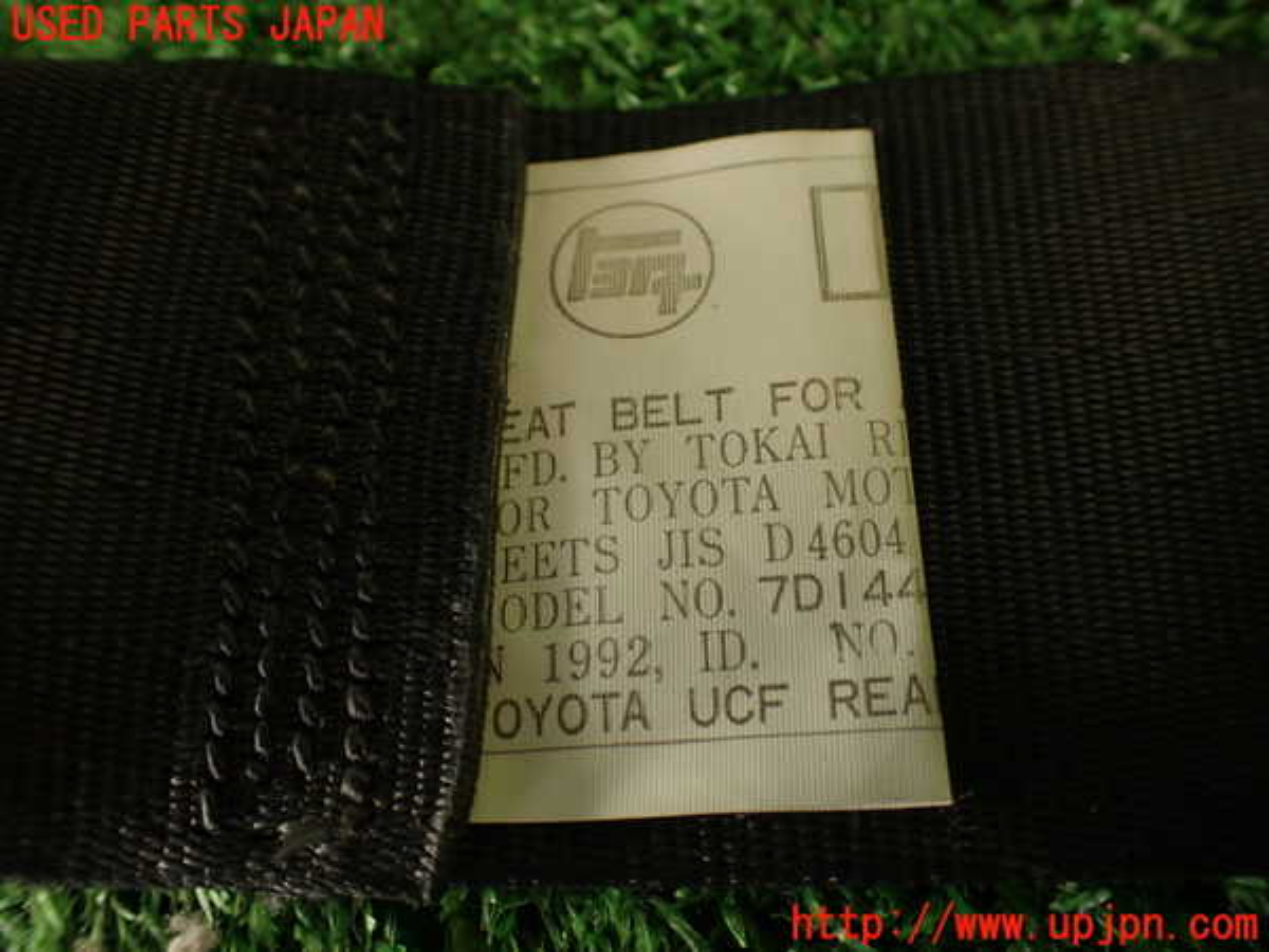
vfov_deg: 44.2
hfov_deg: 56.8
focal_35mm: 32
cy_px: 476
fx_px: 1173
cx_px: 634
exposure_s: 1/80
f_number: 2.4
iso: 100
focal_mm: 5.79
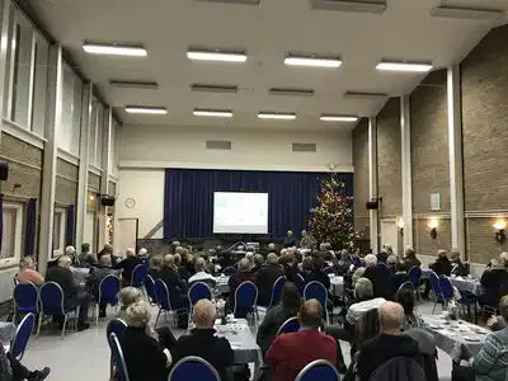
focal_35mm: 28
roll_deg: -1.1
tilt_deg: +6.9
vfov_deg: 49.7
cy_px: 190
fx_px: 411
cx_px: 254
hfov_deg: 63.4
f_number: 1.8
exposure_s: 1/17
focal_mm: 3.99
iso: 80
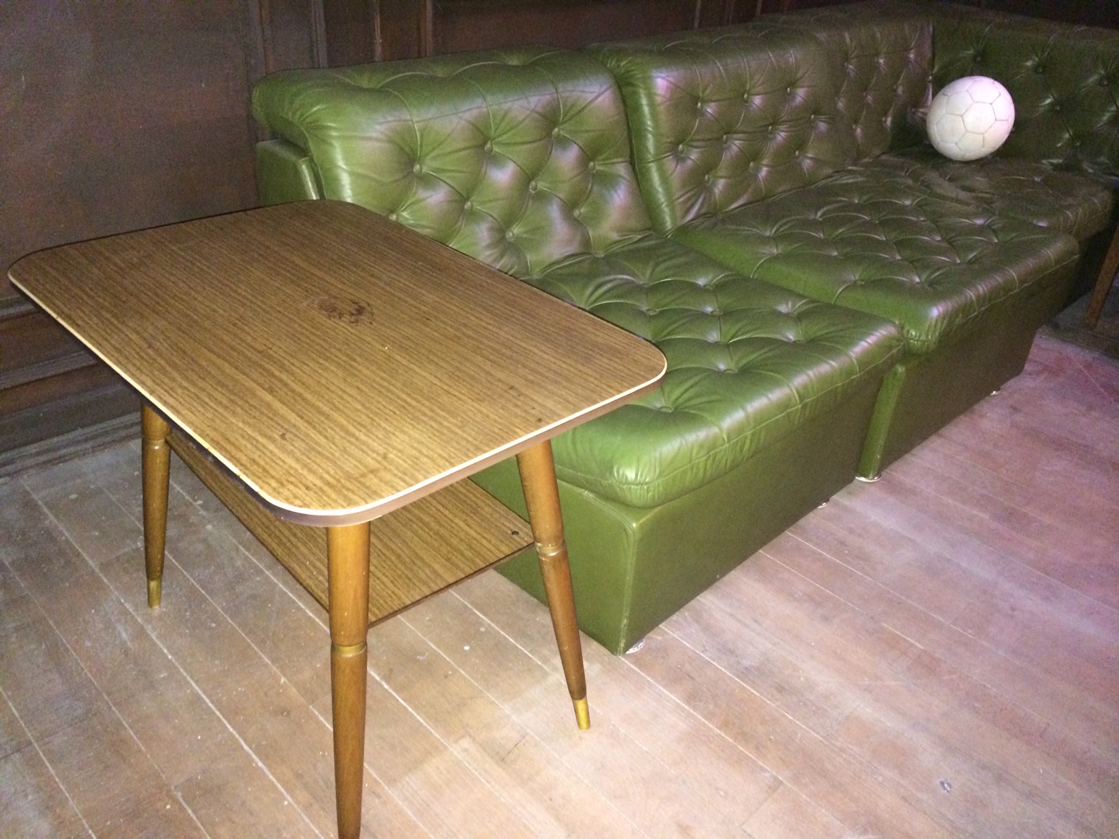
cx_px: 560
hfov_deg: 60.0
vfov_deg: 46.8
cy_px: 420
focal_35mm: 30
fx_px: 970
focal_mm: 4.12
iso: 640
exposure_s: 1/16
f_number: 2.2
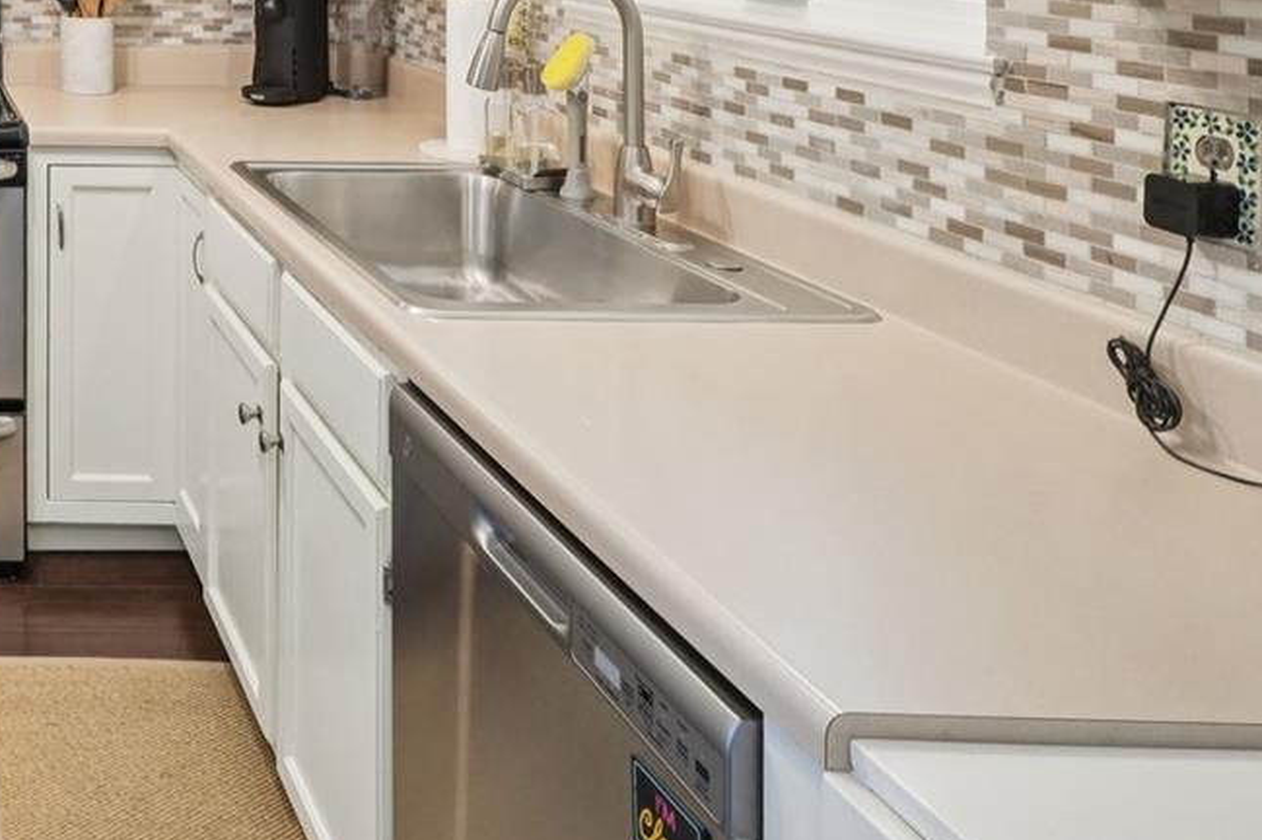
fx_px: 1296
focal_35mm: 37
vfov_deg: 31.3
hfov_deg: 40.8
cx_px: -154
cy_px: -119
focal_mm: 10
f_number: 8
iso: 800
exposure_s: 1/5
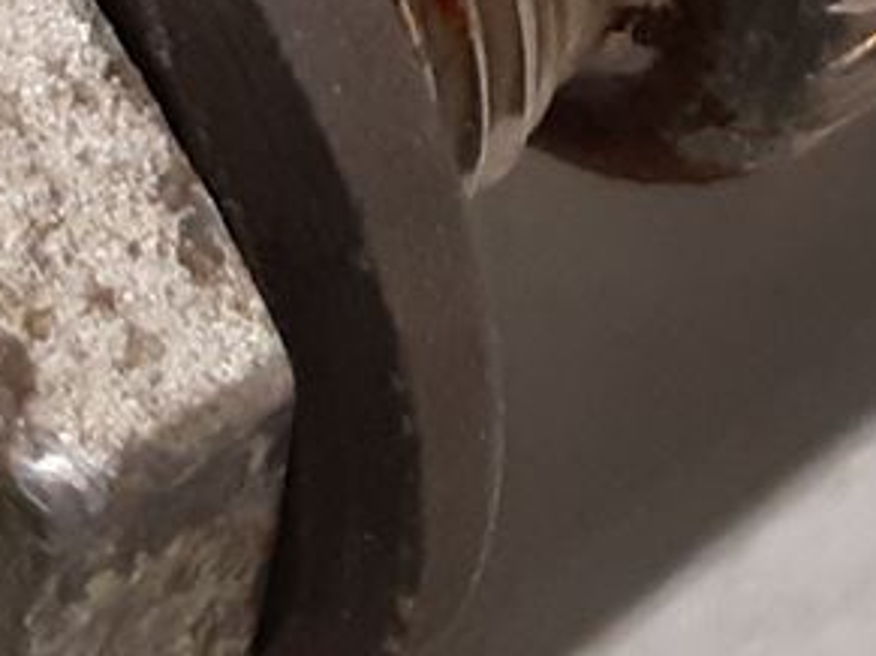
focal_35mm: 183
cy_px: -596
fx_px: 4629
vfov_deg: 7.8
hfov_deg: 10.7
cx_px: 918
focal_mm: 3.93
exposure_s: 1/50
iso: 250
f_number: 1.7
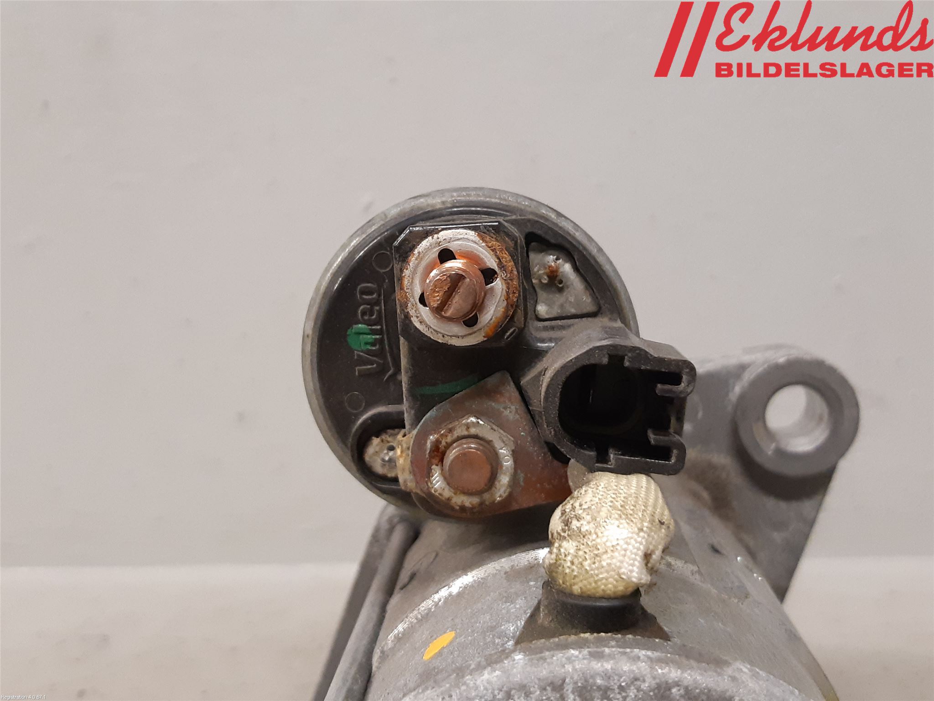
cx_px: 467
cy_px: 350
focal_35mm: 26
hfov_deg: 67.3
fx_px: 702
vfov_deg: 53.1
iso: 250
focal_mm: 3.93
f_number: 1.7
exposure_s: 1/50
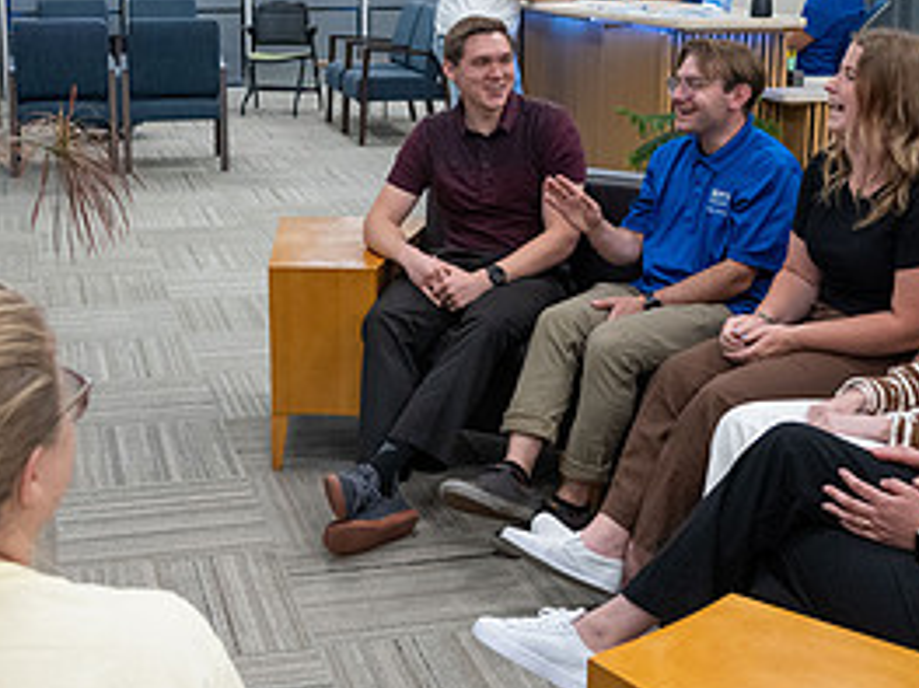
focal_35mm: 56
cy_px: 245
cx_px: 394
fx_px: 1486
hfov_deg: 34.3
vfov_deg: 26.0
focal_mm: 24
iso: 1250
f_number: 4
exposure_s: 1/250
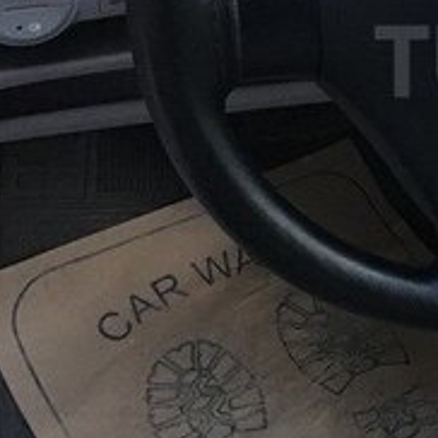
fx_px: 1331
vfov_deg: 18.4
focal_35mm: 93
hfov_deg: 17.2
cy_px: 61
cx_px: 621
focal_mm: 4.15
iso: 200
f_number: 2.2
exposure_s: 1/17
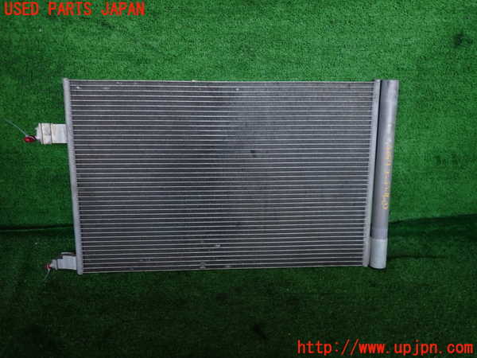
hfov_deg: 69.4
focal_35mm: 25
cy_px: 179
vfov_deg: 54.9
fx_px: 344
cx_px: 238
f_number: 2
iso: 100
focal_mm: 4.5
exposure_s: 1/80
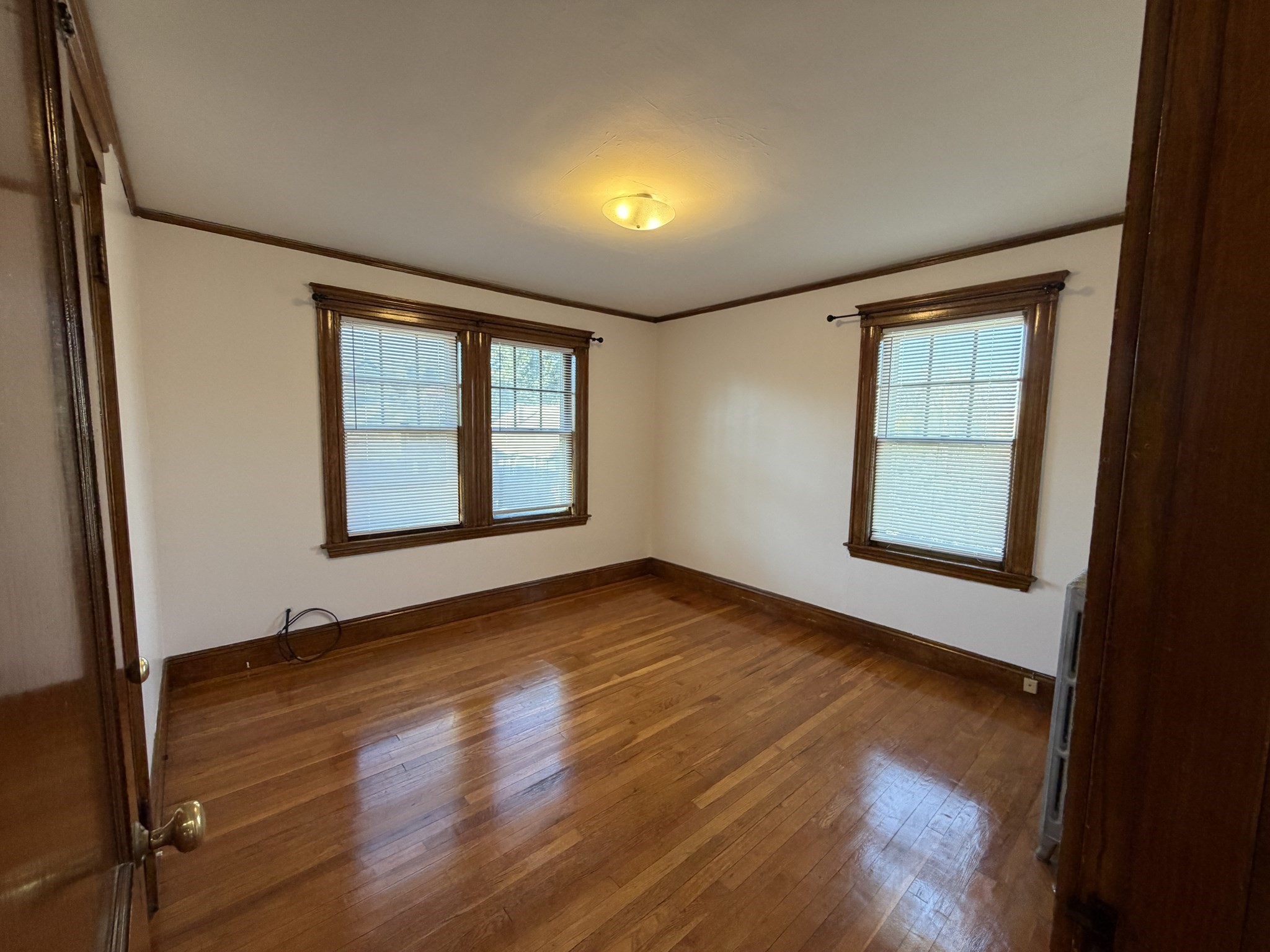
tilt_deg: -5.3
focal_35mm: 14
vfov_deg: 85.7
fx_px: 514
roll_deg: -1.6
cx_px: 635
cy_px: 476
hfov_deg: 102.1
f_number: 2.2
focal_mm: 2.22
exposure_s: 1/120
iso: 250
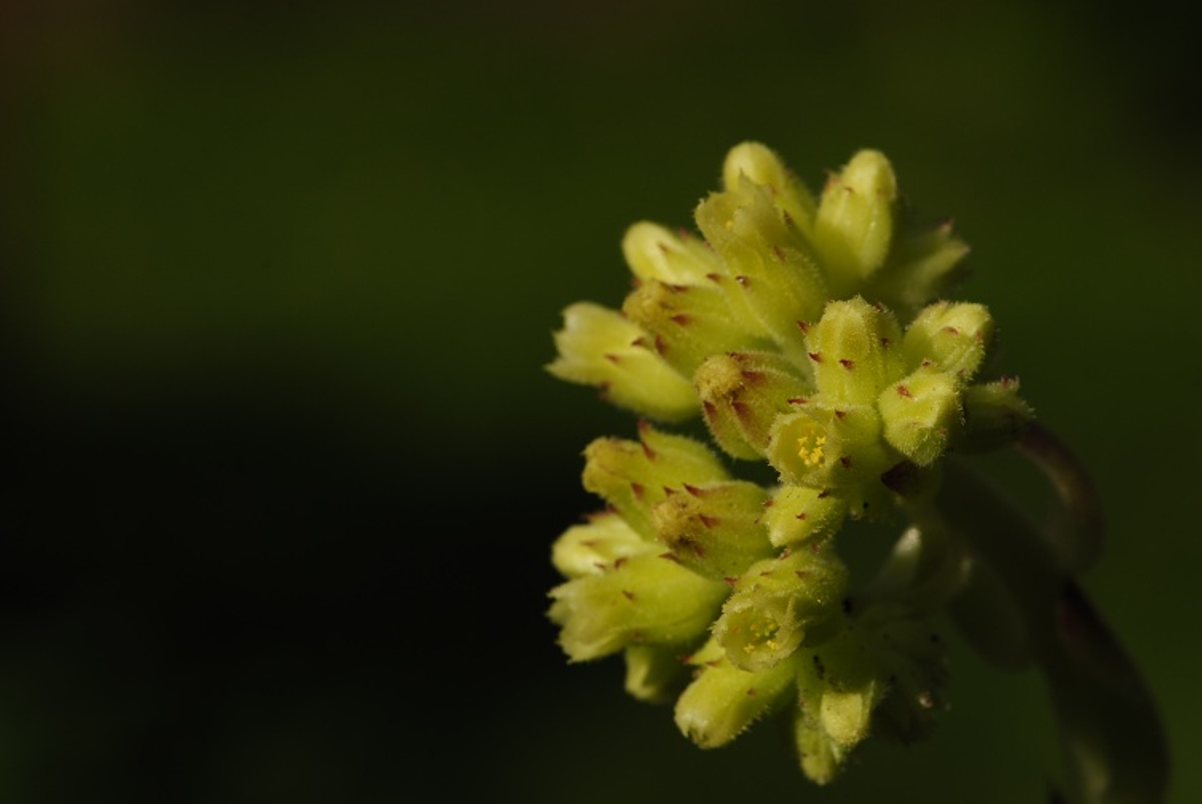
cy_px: 388
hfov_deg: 15.1
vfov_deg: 10.1
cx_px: 602
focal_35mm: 136
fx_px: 4530
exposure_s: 1/320
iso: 100
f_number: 13
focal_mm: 85
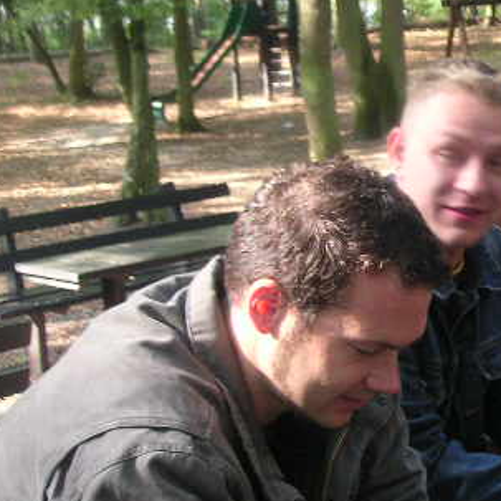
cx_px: 519
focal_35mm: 71
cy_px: 195
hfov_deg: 23.2
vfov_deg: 24.3
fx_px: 1163
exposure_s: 1/45
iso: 80
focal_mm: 6
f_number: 2.8
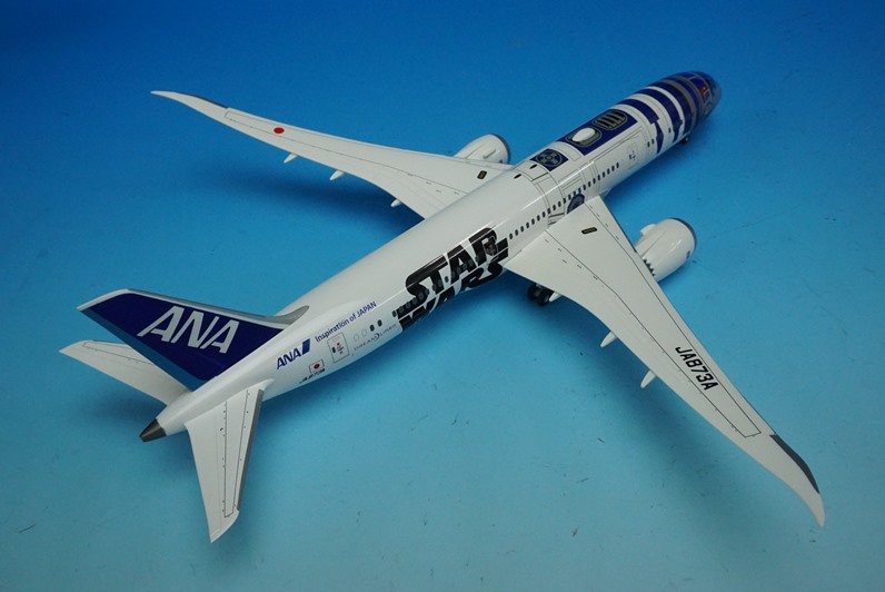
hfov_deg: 59.5
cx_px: 442
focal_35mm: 32
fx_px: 775
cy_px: 296
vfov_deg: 41.8
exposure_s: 1/40
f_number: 13
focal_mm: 21
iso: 3200
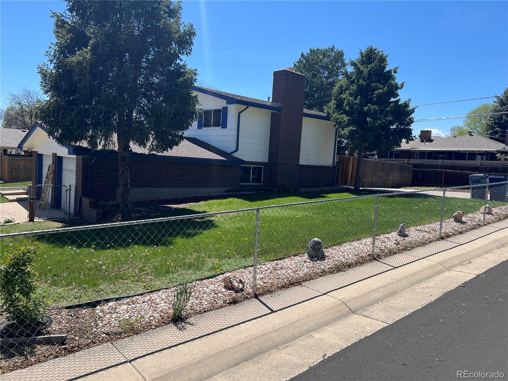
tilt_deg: -5.7
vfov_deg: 53.1
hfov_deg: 67.3
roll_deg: -2.6
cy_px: 190
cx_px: 254
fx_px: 382
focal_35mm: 26
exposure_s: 1/3356
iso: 50
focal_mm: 5.7
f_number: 1.5
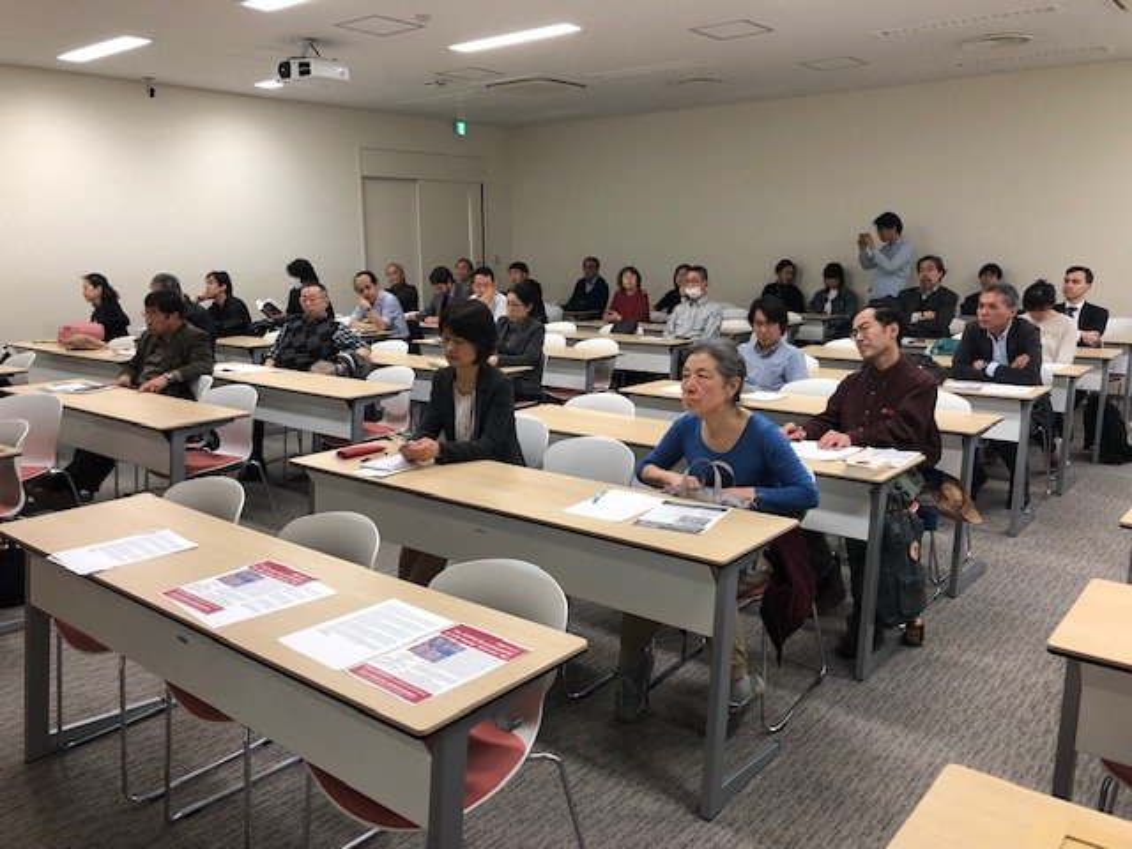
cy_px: 424
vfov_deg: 49.7
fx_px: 916
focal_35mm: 28
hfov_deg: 63.4
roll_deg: +1.1
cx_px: 566
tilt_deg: -9.1
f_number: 1.8
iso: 40
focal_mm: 3.99
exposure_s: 1/33
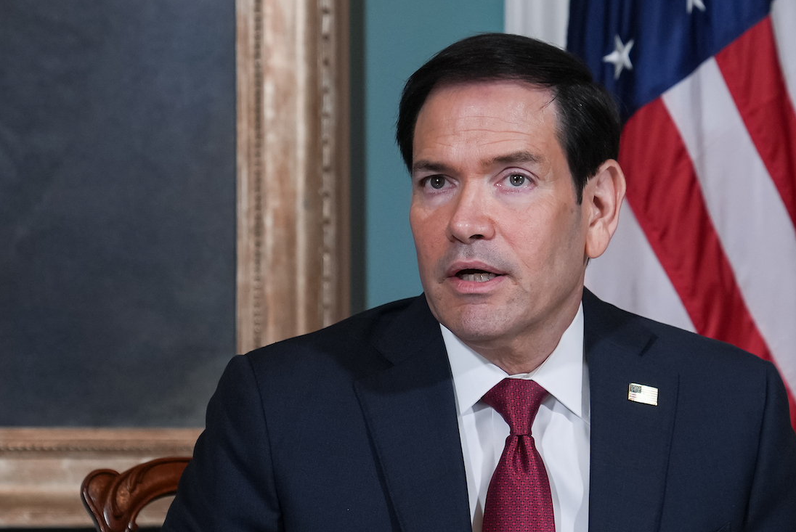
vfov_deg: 11.9
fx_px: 2545
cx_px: 423
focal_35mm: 115
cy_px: 272
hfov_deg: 17.8
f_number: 3.5
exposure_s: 1/200
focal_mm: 70
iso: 640
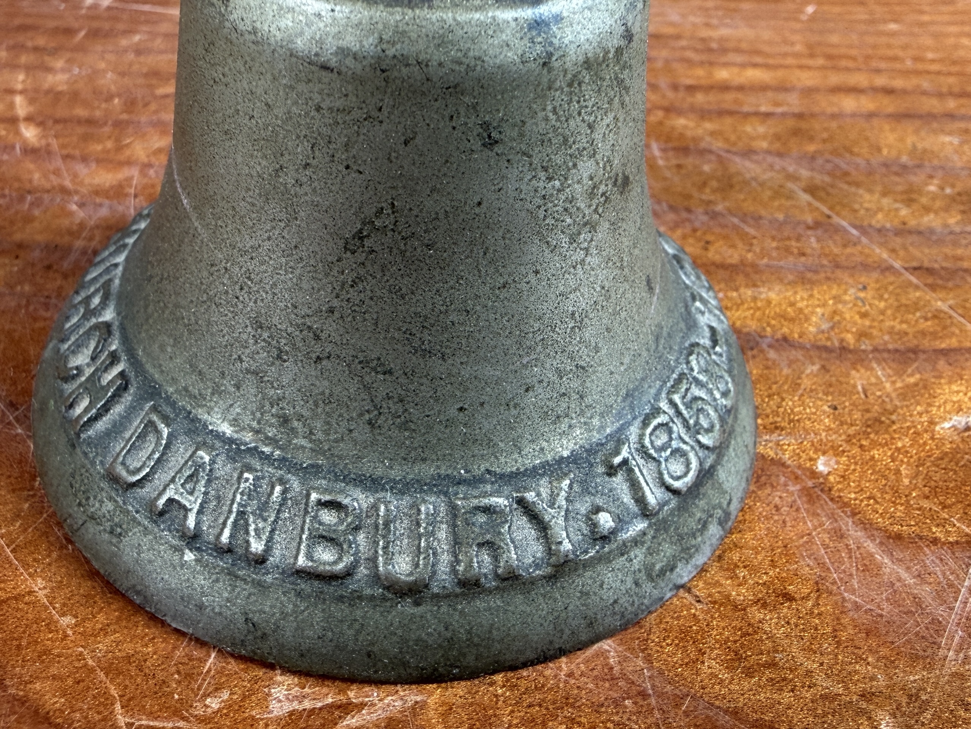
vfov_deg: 56.8
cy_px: 364
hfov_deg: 71.6
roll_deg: -3.7
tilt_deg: -37.5
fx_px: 673
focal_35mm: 24
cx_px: 486
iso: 125
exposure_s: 1/120
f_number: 2.2
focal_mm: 2.22
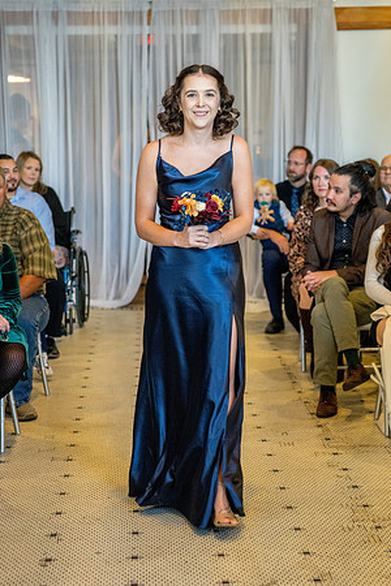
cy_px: 293
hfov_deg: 19.5
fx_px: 1140
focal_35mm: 70
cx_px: 196
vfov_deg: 28.8
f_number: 2.8
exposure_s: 1/200
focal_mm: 70
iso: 3200
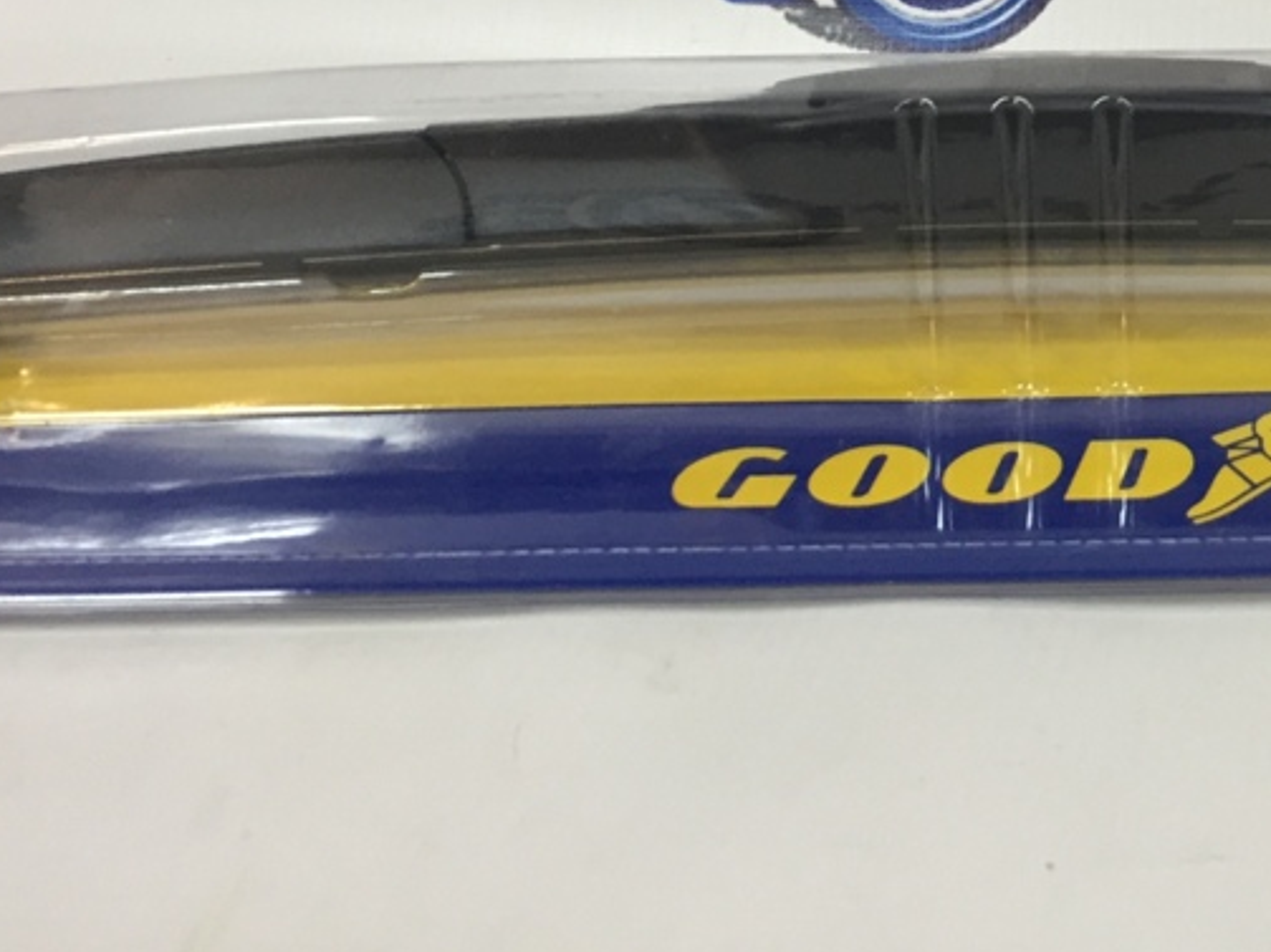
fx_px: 2166
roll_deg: -0.4
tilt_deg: -20.6
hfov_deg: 31.4
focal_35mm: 59
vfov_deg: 23.7
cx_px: 1099
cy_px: -3
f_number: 2.2
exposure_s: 1/33
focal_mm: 4.15
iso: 125
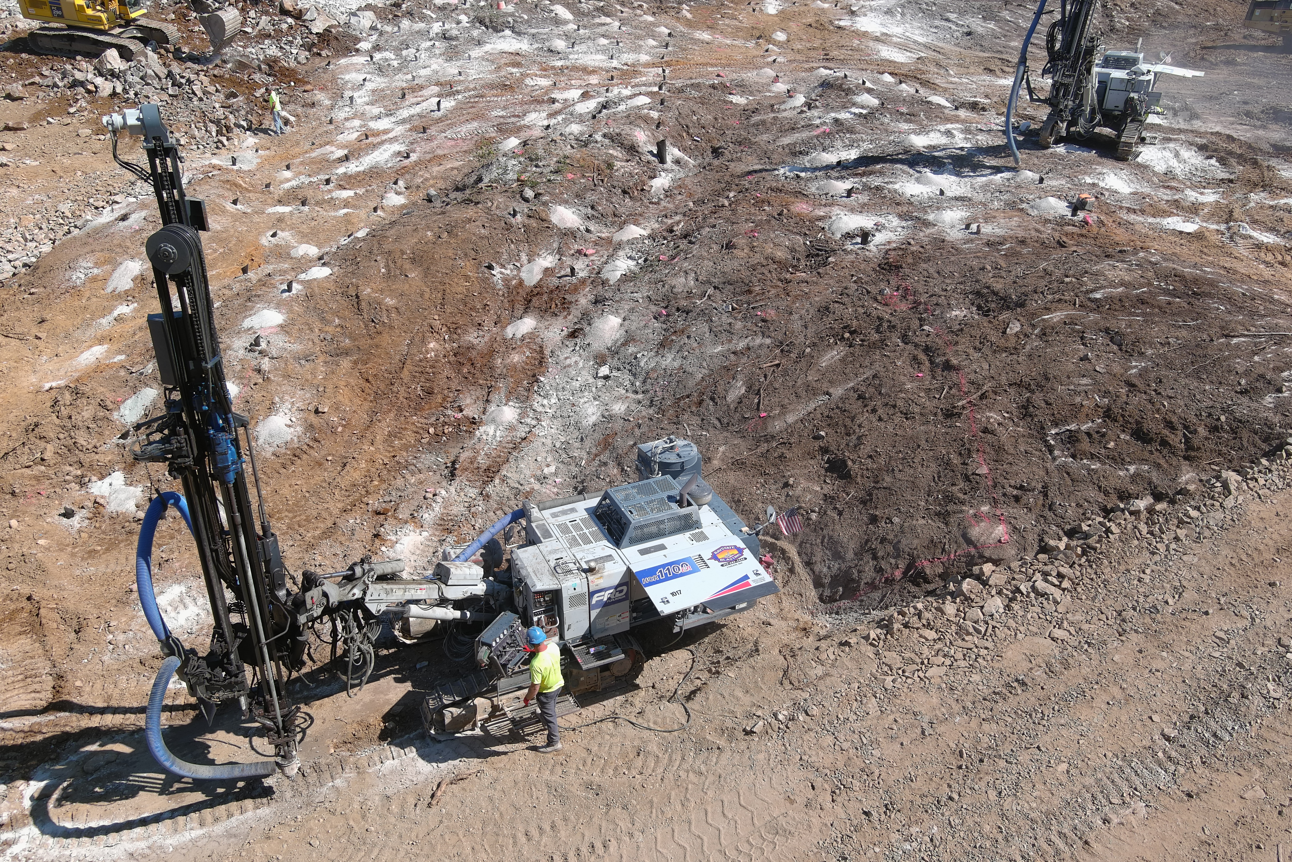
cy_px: 431
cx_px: 646
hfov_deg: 63.7
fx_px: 1041
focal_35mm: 29
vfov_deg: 45.0
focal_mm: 10.57
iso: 100
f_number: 2.8
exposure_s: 1/1250
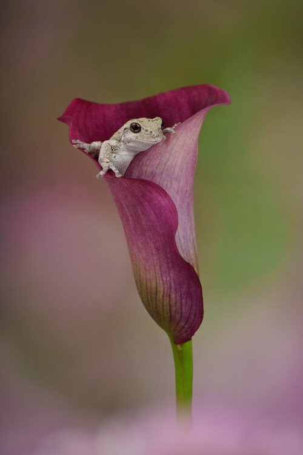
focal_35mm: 180
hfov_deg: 7.6
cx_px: 152
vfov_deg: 11.4
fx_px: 2272
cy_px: 228
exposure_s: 1/200
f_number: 16
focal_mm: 180
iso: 50
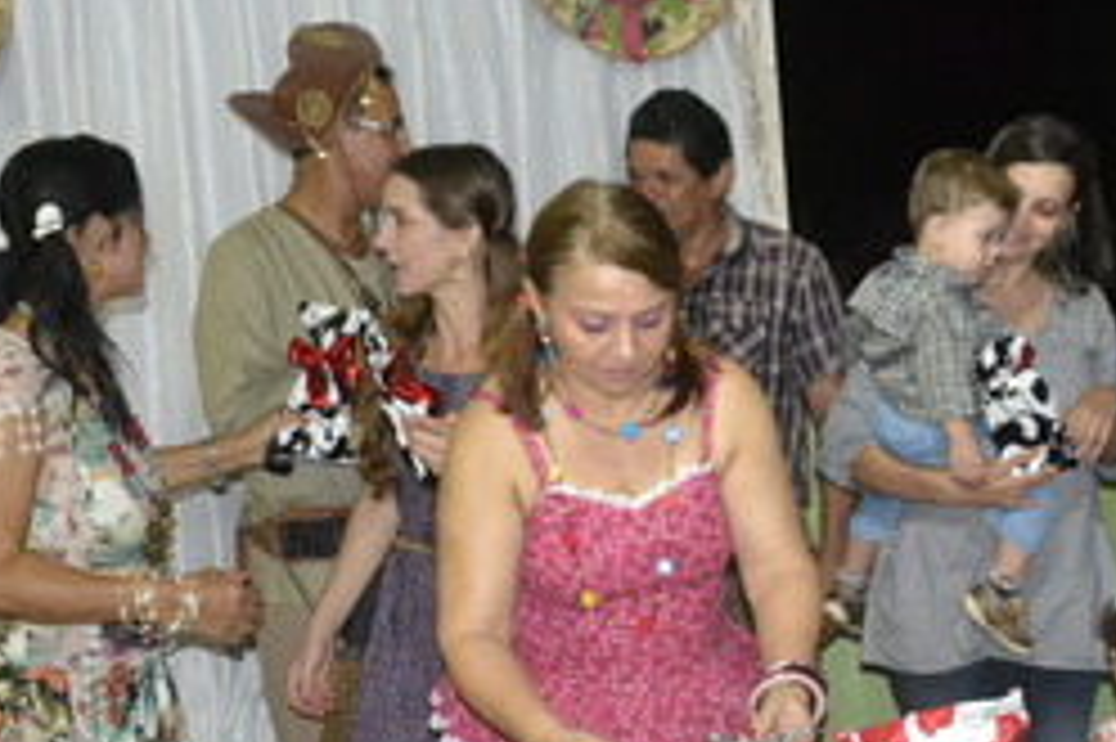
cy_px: 432
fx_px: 1859
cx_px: 754
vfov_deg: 22.6
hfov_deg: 33.1
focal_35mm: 60
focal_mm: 20
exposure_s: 1/60
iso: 3200
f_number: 3.5
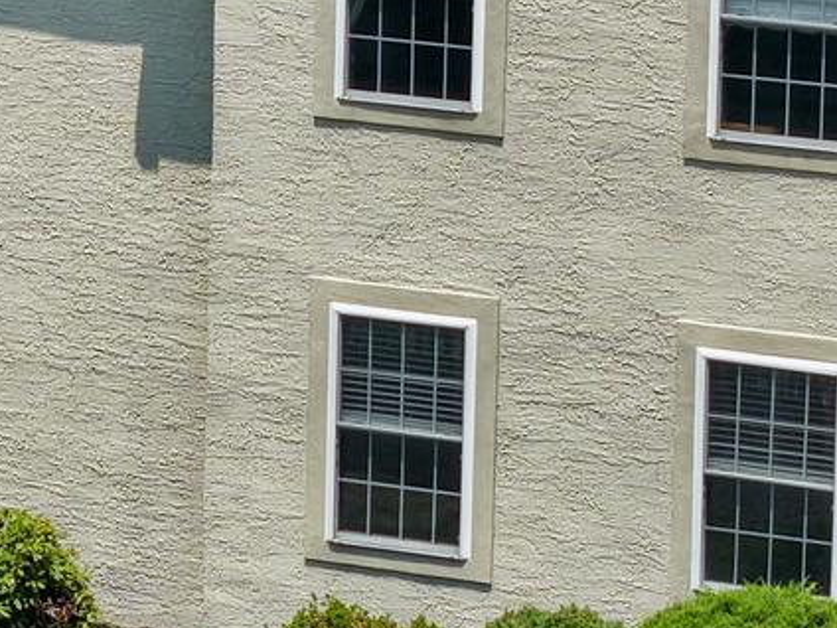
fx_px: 8173
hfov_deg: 5.8
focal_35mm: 338
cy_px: 12
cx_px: -138
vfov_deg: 4.4
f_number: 2.8
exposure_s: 1/2000
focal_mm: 19.35
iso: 250
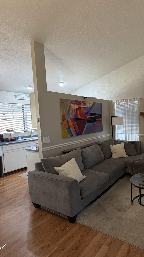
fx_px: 143
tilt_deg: -3.4
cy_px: 126
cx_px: 128
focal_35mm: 21
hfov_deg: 48.3
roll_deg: +1.3
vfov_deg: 83.8
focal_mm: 2.22
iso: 200
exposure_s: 1/60
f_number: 2.2
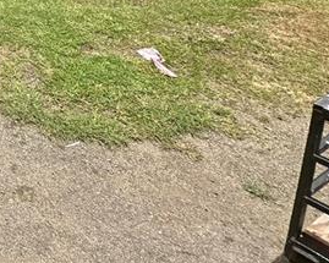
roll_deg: +3.3
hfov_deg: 21.4
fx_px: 506
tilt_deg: -11.8
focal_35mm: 52
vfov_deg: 23.6
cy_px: -126
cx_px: -279
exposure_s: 1/1304
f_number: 2.2
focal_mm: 2.22
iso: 40
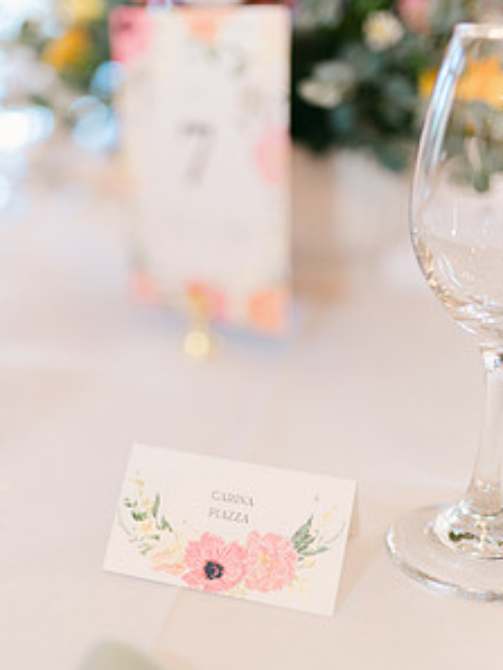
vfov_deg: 37.4
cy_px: 395
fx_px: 987
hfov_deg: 28.5
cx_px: 189
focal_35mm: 51
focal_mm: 35
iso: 250
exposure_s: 1/125
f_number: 1.4
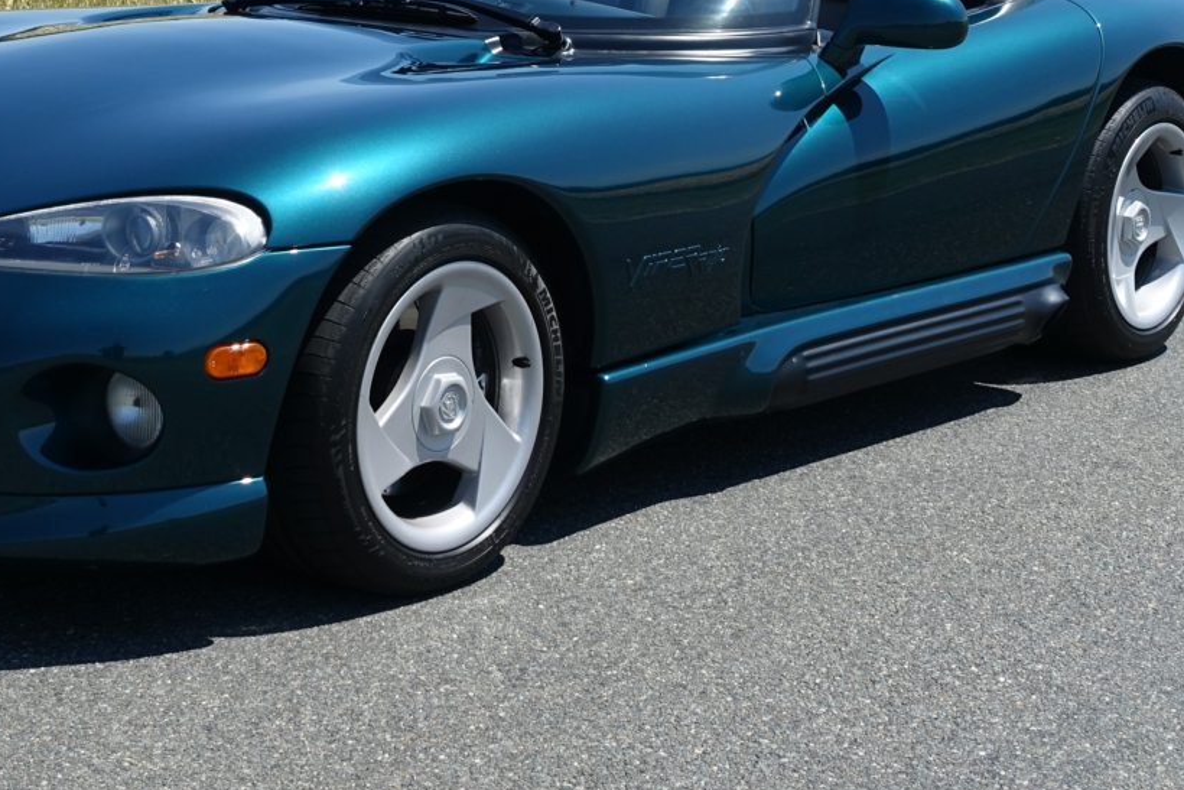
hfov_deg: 24.4
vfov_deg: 16.2
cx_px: 439
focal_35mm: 83
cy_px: 64
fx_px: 2730
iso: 125
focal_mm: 15.52
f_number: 4
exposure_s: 1/100
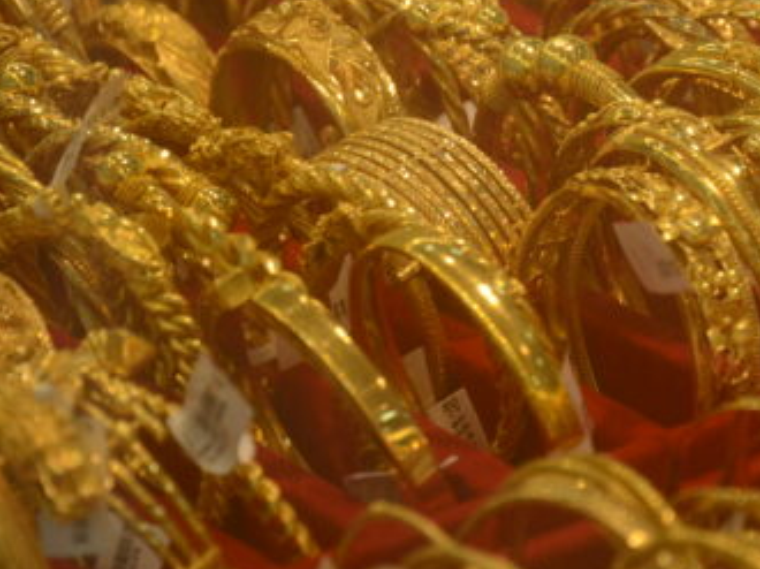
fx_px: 6757
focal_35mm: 308
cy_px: 112
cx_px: 495
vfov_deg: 4.8
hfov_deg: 6.4
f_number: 7.1
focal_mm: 98
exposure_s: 1/125
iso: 250
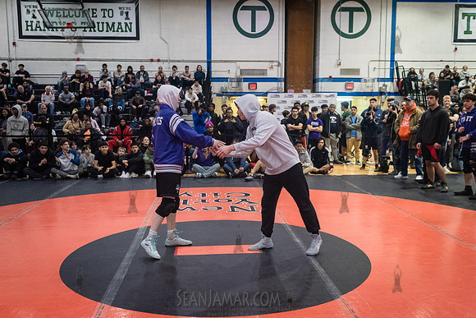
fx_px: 465
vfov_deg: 37.7
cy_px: 159
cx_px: 238
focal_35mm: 35
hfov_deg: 54.2
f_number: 4
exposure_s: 1/400
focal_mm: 35
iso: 8000
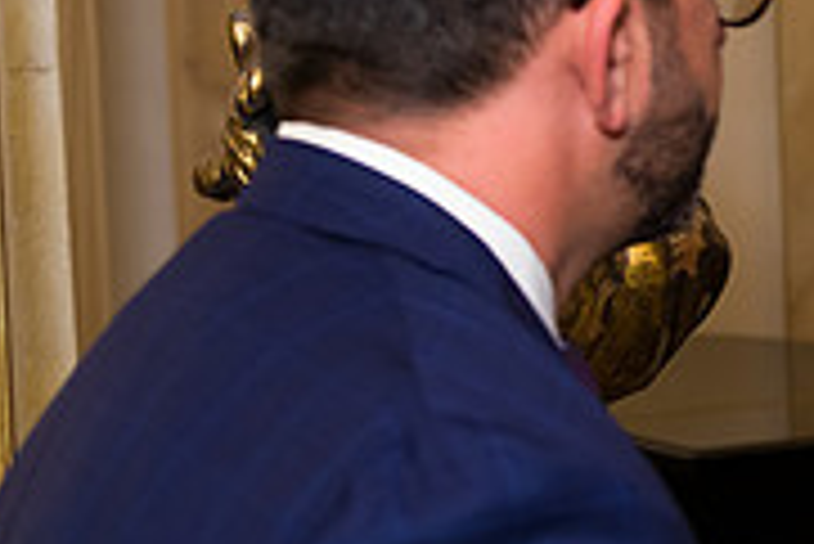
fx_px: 2534
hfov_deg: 16.7
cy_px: 250
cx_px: 1201
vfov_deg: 12.3
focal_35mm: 112
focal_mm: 35
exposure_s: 1/125
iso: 1000
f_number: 3.5
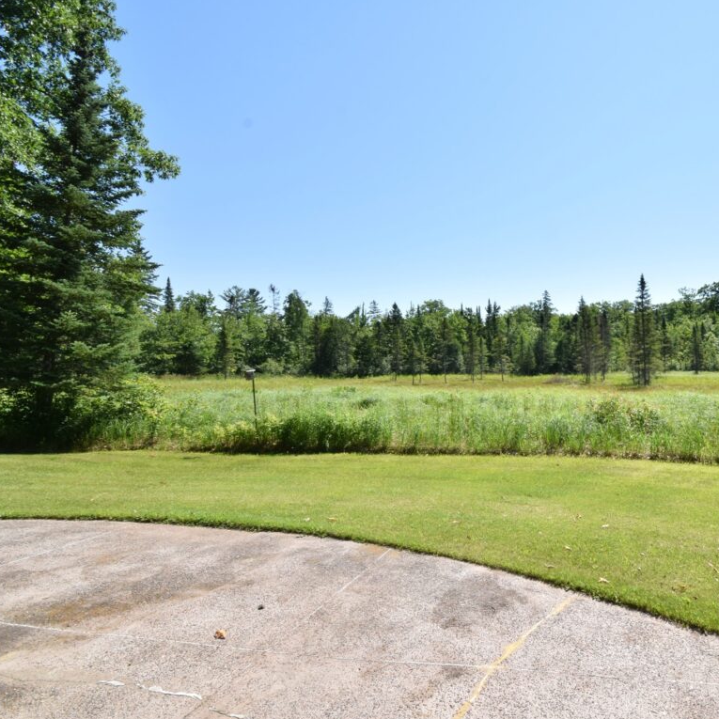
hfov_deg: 70.6
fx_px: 470
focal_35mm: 20
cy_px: 356
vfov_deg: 74.8
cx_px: 524
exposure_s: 1/200
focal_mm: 10
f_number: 16
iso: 320
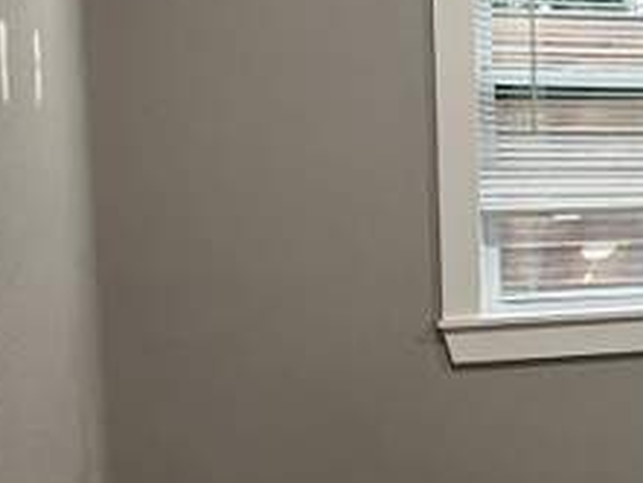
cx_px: 1004
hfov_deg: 18.2
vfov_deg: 15.7
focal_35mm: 94
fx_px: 1747
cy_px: 274
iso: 80
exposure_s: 1/60
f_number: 1.5
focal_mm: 5.7
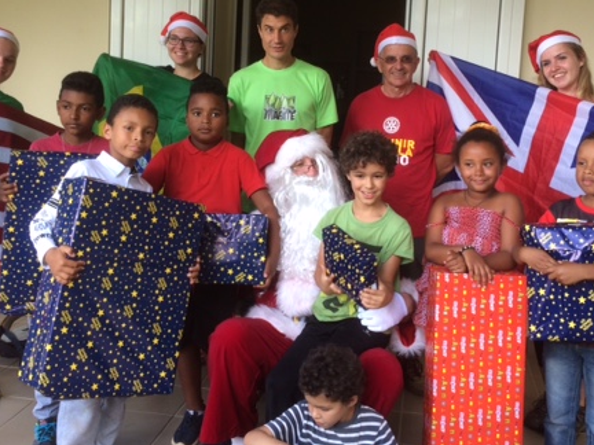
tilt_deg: -5.8
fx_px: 738
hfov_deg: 43.8
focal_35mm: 43
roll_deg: -4.2
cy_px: 154
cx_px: 307
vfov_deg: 33.3
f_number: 2.2
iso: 50
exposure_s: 1/100
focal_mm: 4.15
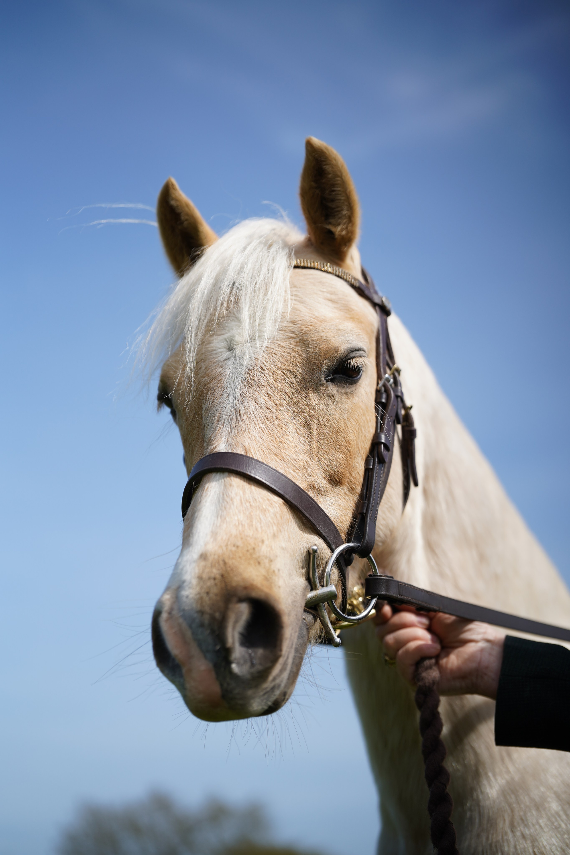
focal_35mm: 55
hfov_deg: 24.6
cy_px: 428
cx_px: 285
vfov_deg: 36.2
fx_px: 1306
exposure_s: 1/3200
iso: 100
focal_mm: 55
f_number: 1.8
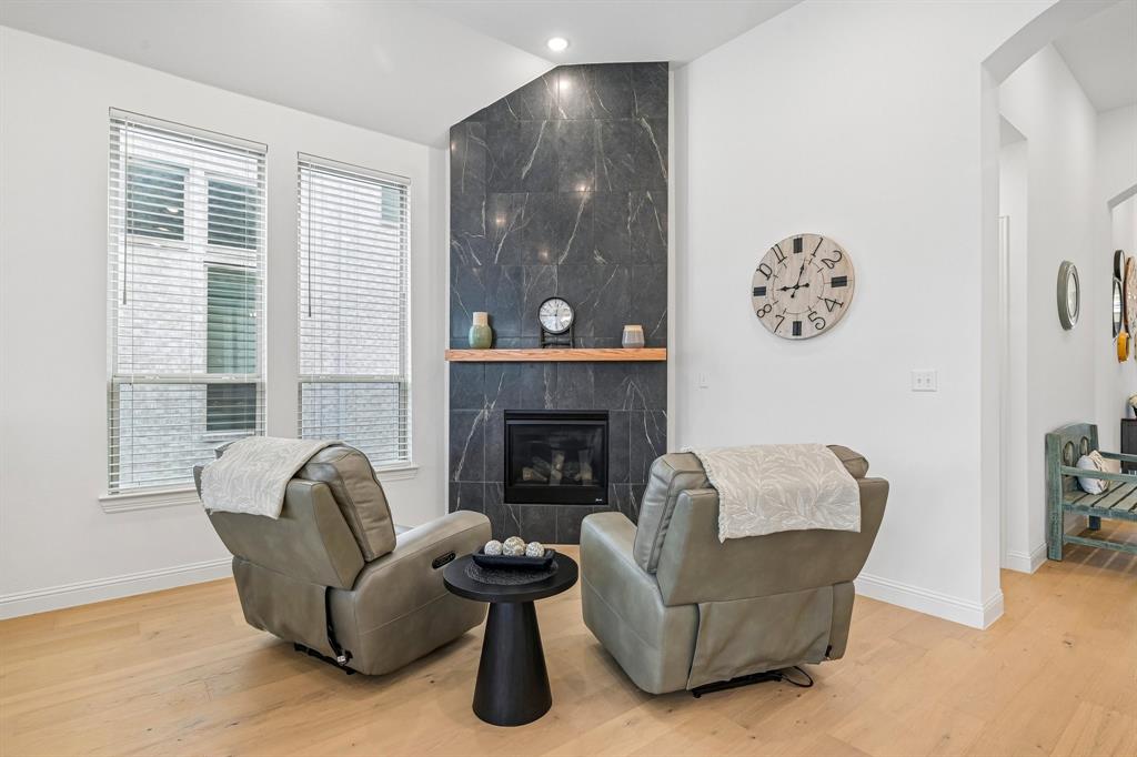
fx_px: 552
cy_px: 378
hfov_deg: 91.6
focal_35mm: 18
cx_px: 568
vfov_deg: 68.8
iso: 400
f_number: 8
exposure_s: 1/40
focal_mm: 17.5
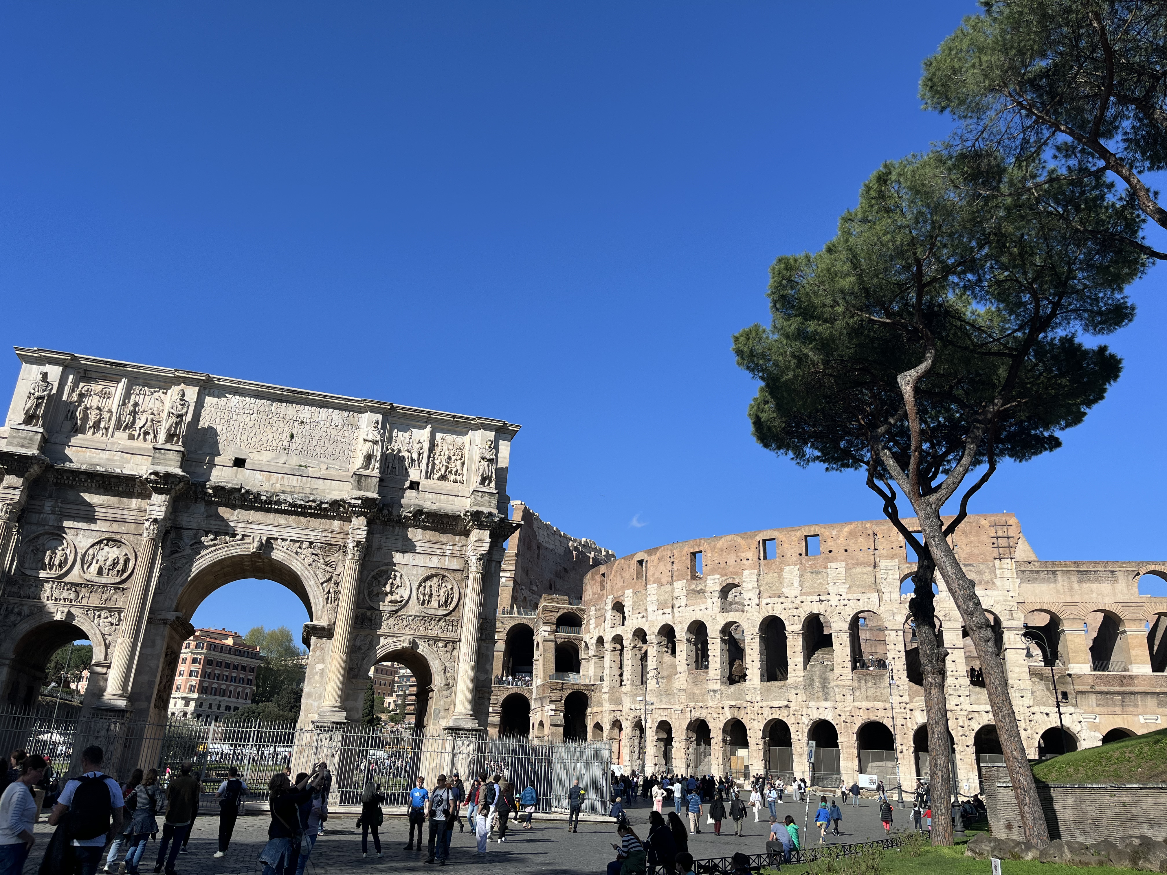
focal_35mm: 26
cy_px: 438
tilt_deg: +23.1
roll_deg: -3.5
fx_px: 877
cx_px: 584
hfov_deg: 67.3
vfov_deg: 53.1
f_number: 1.6
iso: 50
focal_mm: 5.1
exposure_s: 1/3876
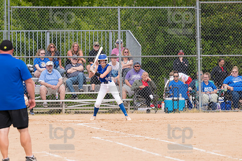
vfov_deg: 4.6
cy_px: 80
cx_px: 121
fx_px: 2015
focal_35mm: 300
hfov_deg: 6.9
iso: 320
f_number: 5.6
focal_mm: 200
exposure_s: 1/1600
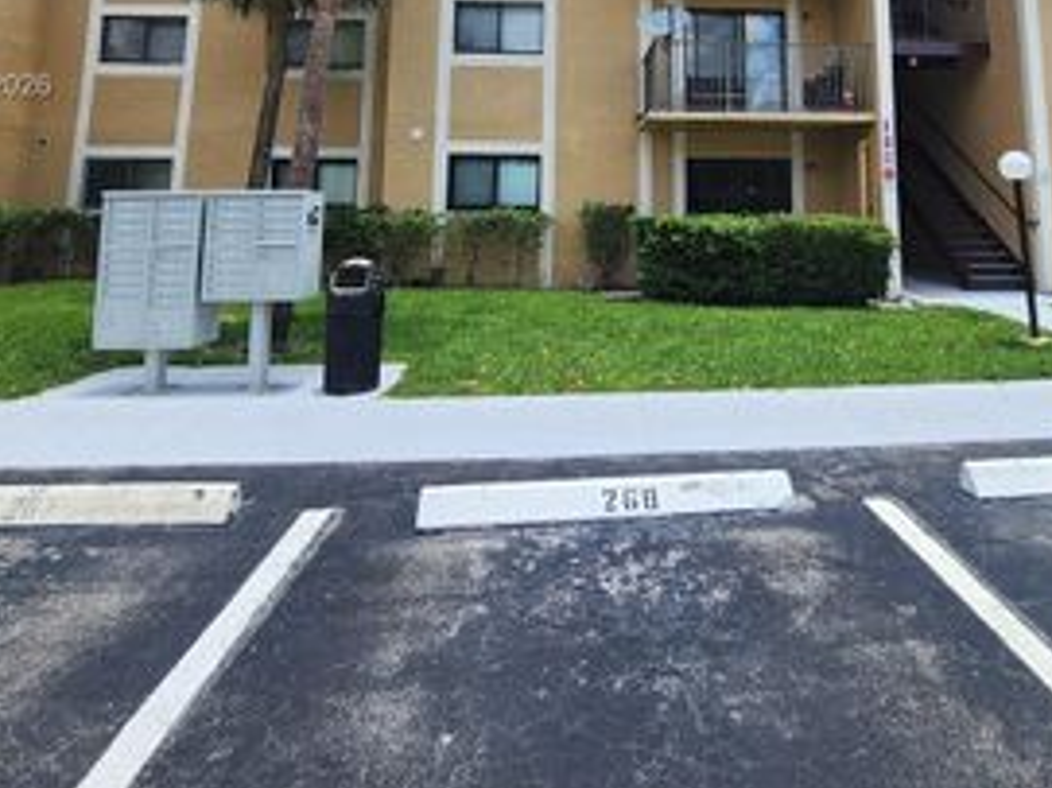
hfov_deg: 70.7
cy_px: 87
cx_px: 644
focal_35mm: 24
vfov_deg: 50.7
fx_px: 729
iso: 50
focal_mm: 2.2
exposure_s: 1/1047
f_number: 2.2
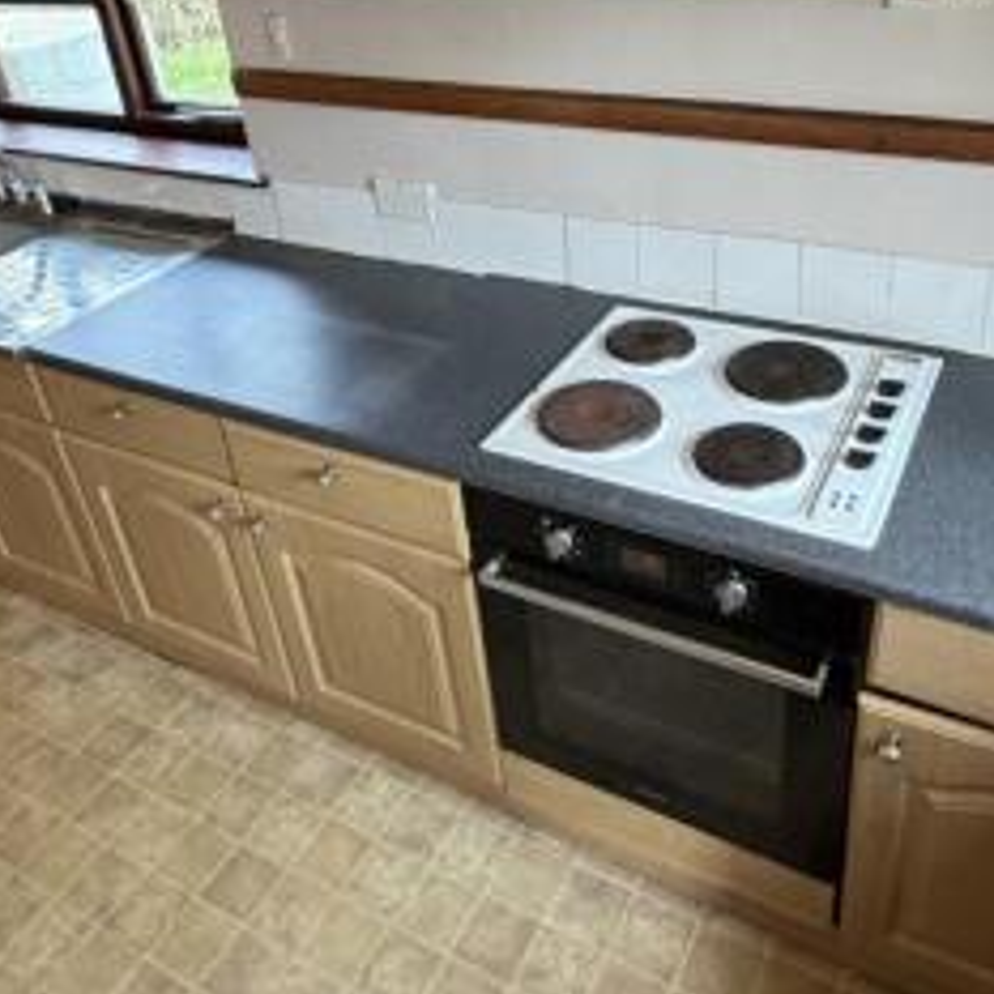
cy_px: 360
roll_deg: +6.2
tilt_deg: -28.3
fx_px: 1007
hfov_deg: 52.5
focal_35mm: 31
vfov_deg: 51.9
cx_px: 540
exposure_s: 1/100
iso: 320
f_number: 2.2
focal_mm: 2.22
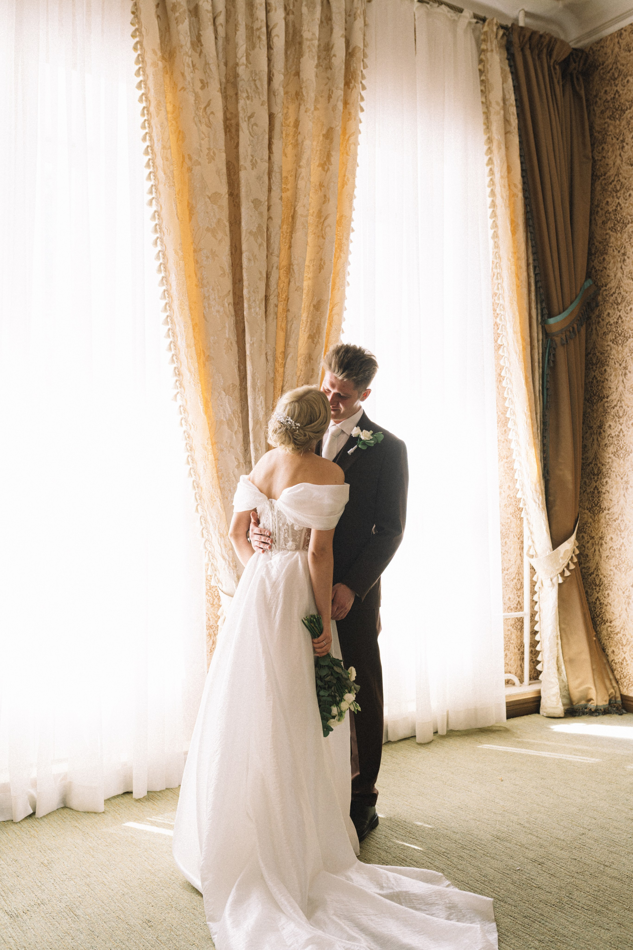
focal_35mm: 35
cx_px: 316
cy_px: 475
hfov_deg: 37.9
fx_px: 923
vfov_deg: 54.4
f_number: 4
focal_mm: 35
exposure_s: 1/160
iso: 640
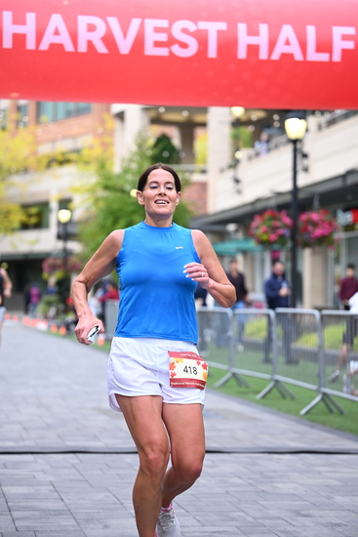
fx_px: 1312
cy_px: 268
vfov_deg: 23.1
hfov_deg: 15.5
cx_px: 179
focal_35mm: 88
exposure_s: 1/1600
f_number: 2.8
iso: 1000
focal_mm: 88
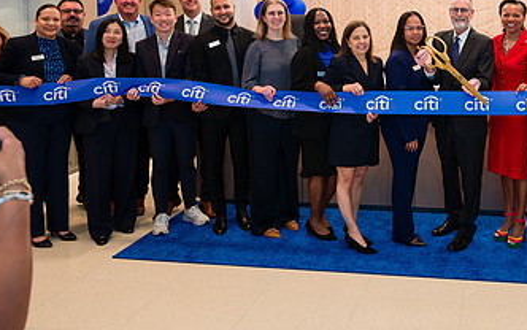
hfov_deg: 44.3
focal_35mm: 43
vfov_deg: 28.9
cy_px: 41
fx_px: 618
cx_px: 410
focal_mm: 24
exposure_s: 1/200
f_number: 4
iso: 800
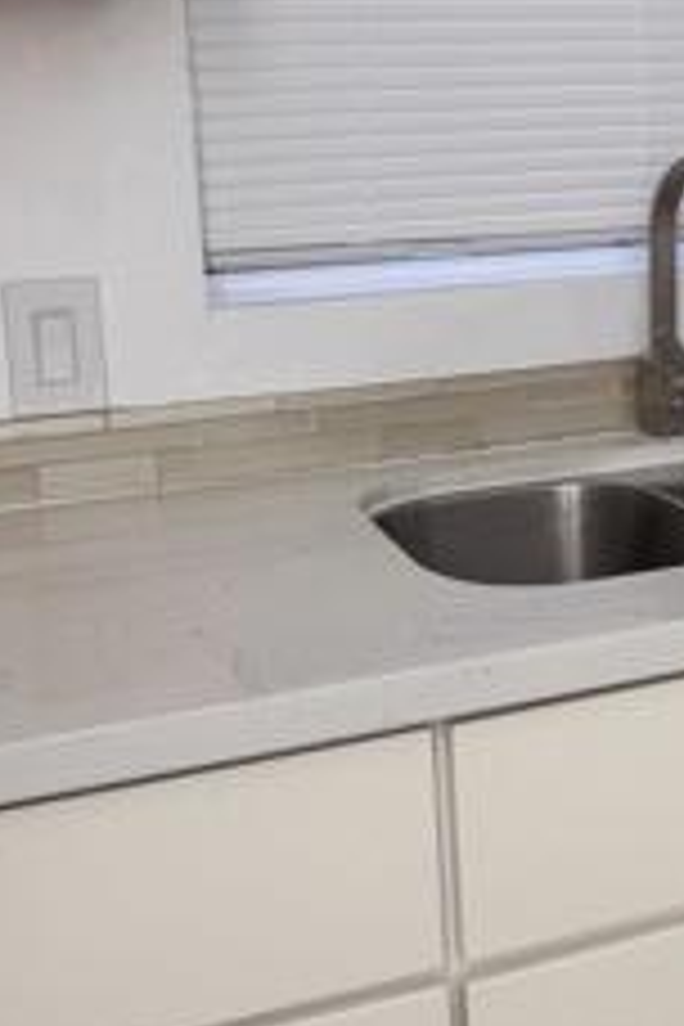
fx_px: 1995
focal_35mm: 70
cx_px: 1030
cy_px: 324
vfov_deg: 28.6
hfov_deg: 17.5
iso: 80
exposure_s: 1/320
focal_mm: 6.76
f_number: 1.78
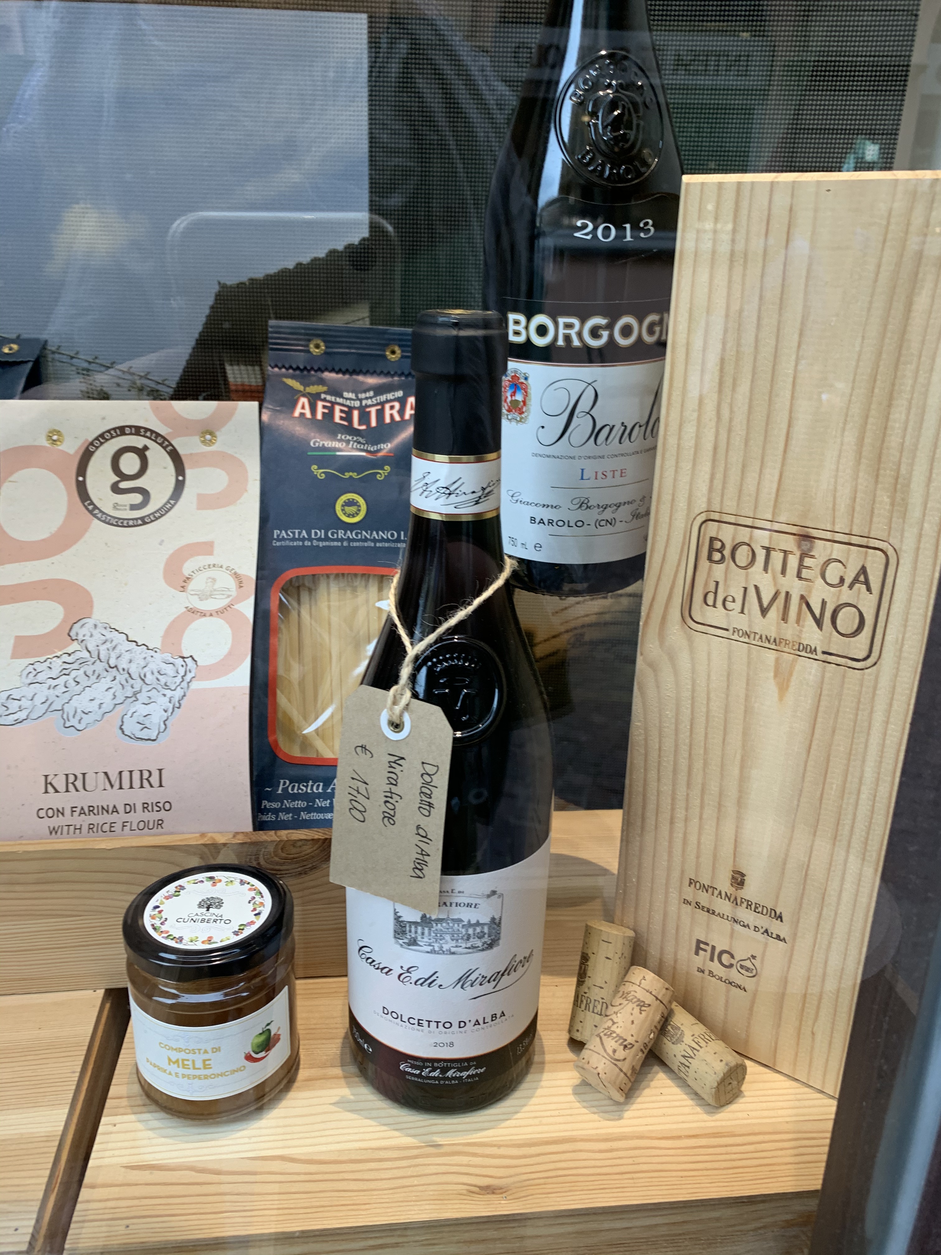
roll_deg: -1.2
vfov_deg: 67.3
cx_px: 470
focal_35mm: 26
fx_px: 942
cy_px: 628
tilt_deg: -20.8
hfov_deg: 53.1
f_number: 1.8
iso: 64
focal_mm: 4.25
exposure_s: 1/50
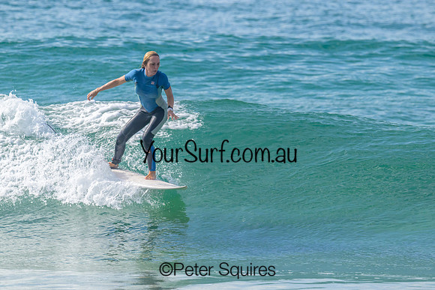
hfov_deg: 3.1
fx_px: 8081
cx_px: 199
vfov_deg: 2.1
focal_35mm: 669
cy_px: 138
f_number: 11
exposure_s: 1/2000
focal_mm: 540
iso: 900
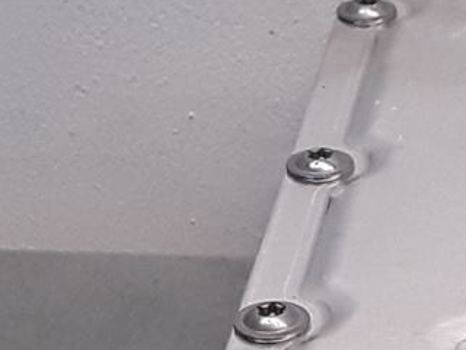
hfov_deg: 10.6
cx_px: 721
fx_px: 2410
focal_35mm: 179
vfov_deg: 8.1
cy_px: 518
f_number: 1.9
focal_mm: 2.91
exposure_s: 1/213
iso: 100
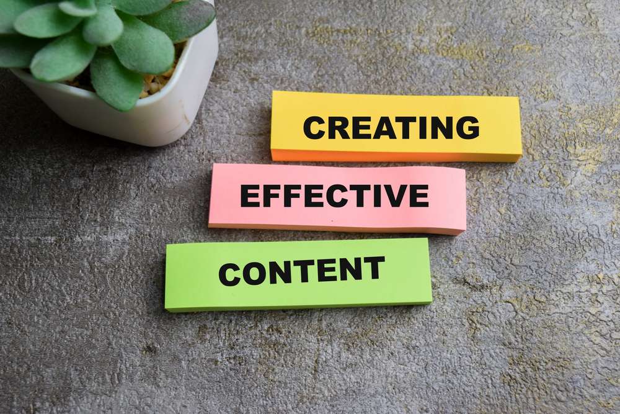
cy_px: 207
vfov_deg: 29.0
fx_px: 801
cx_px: 310
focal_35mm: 46
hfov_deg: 42.3
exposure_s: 1/100
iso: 800
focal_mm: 31
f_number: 8
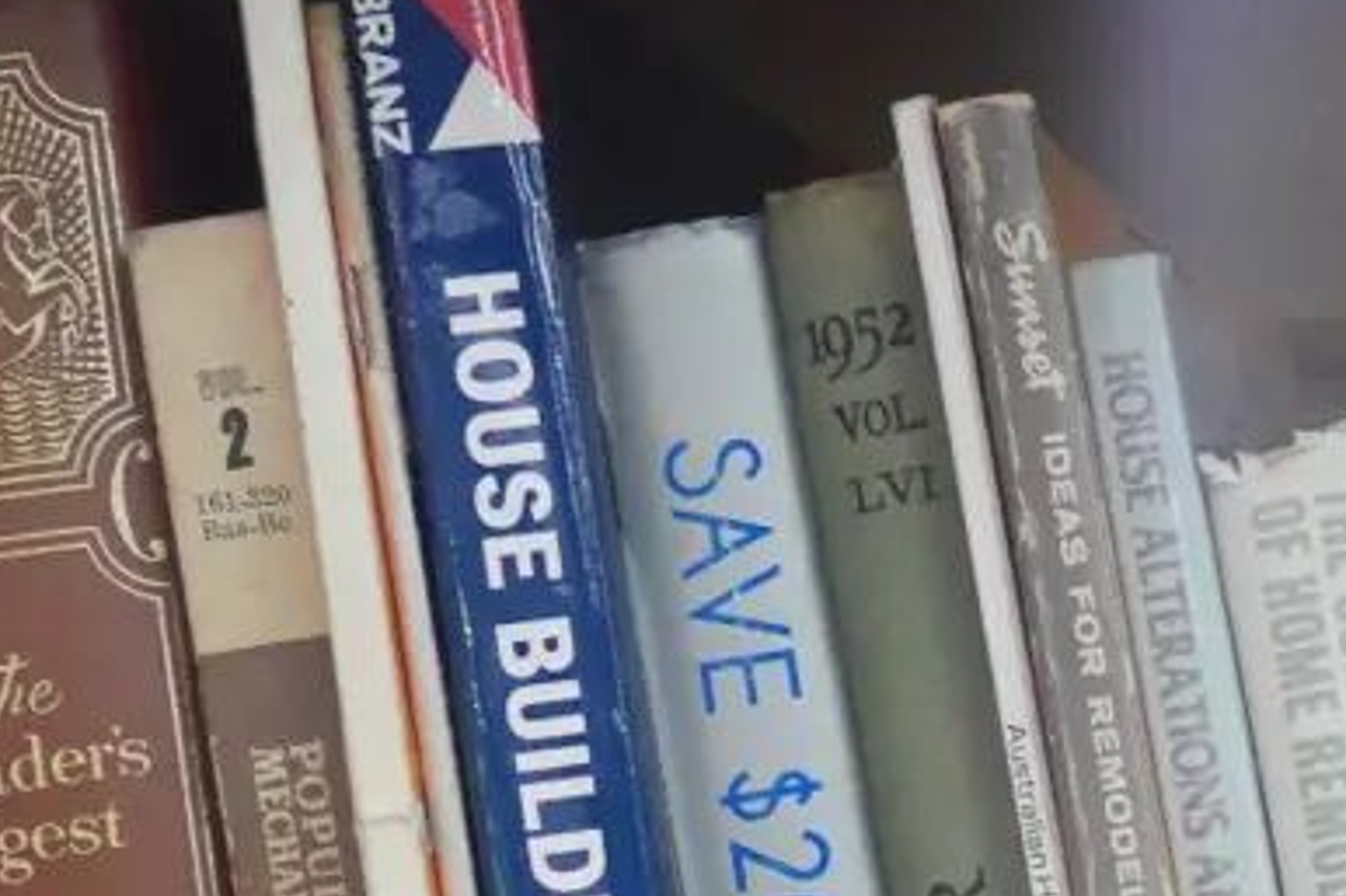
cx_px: 1510
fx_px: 5157
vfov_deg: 9.8
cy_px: 1072
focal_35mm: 138
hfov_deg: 14.5
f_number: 5.1
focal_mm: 25
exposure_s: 1/25
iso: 3200
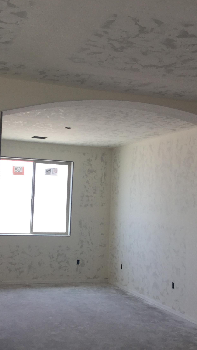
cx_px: 73
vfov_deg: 44.6
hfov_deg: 25.9
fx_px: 427
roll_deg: -2.3
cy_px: 175
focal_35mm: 46
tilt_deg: +1.0
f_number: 2.4
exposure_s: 1/60
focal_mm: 3.3
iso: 32
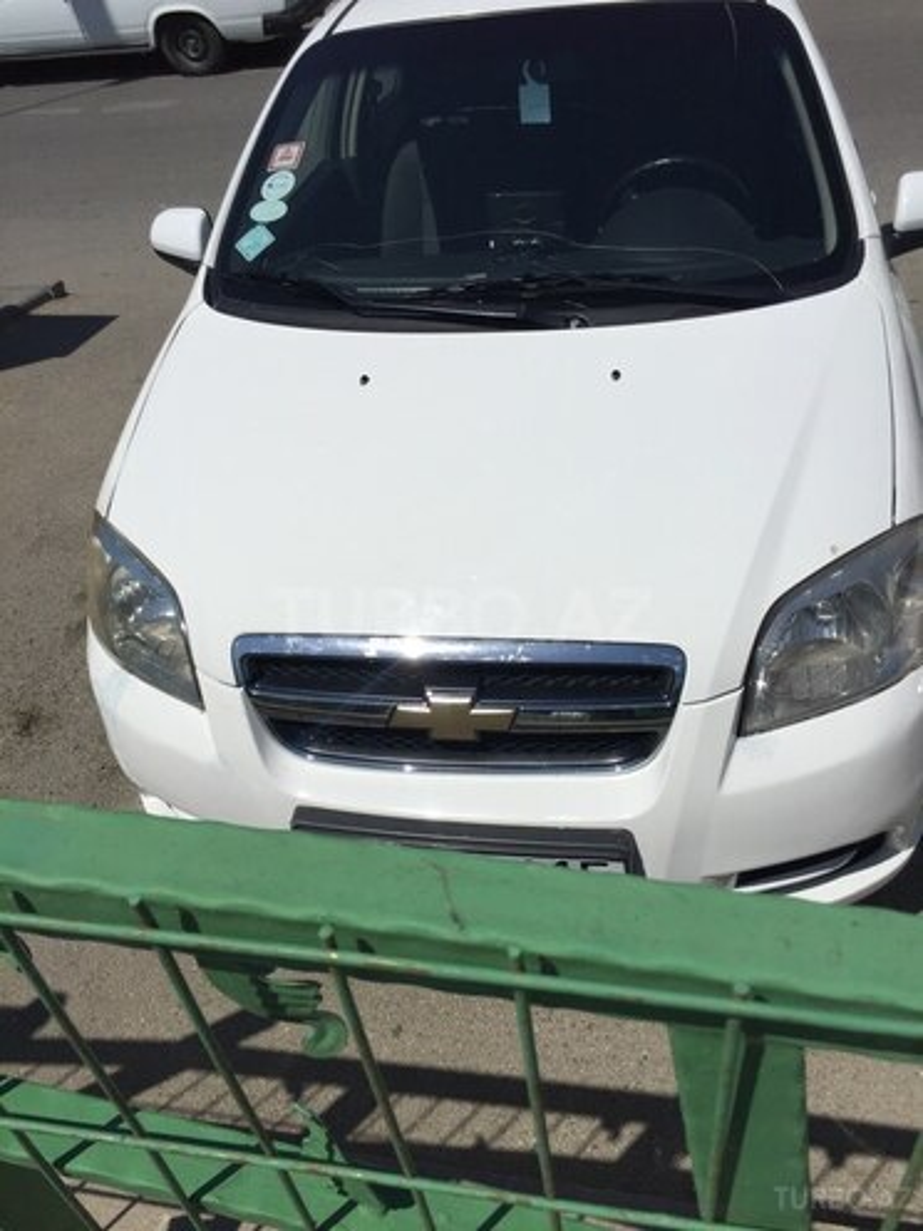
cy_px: 616
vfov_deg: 61.7
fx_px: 1031
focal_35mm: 29
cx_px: 462
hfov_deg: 48.2
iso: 32
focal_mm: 4.15
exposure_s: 1/7937
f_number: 2.2
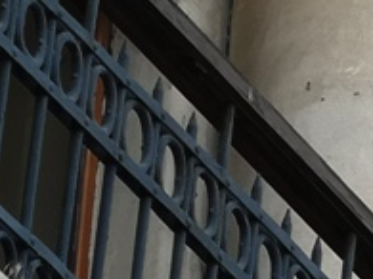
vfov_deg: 2.6
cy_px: -124
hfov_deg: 3.4
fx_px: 6170
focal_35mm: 573
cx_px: 847
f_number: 2.4
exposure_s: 1/502
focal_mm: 7.48
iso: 50
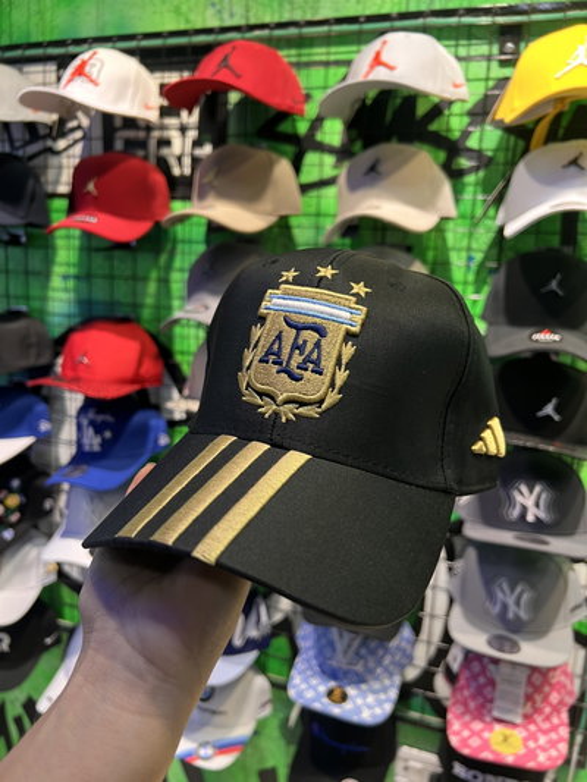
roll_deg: -2.6
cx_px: 294
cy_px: 391
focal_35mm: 26
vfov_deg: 67.3
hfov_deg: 53.1
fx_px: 588
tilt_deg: -10.0
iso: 100
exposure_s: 1/50
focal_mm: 5.7
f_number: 1.5
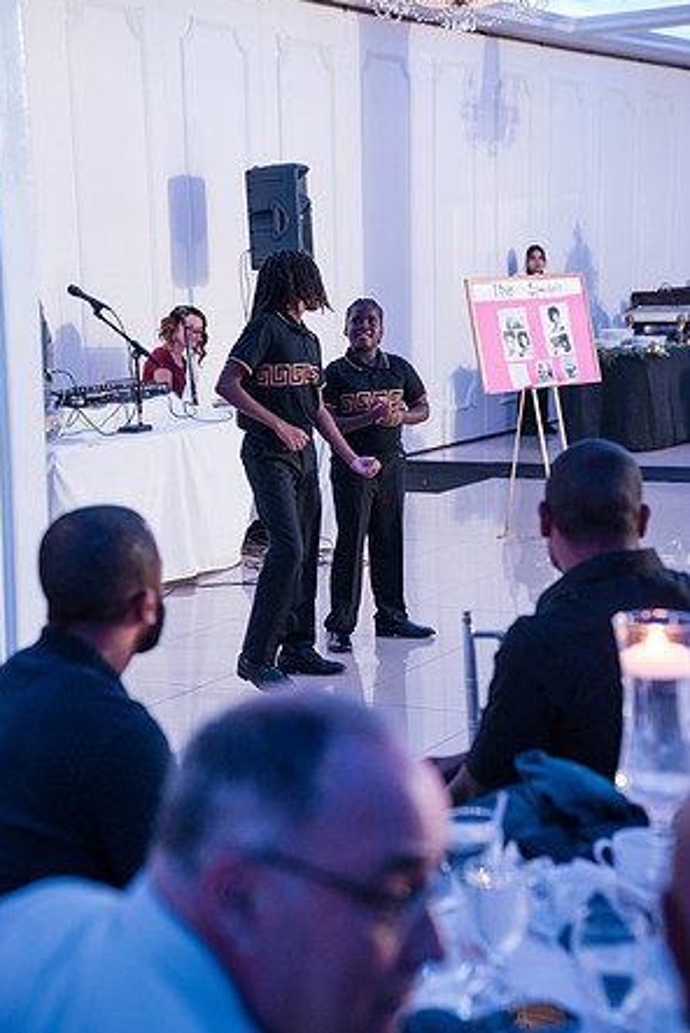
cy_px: 511
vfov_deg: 29.2
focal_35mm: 69
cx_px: 343
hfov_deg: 19.8
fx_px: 1981
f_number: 4
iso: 3200
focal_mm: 68
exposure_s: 1/250
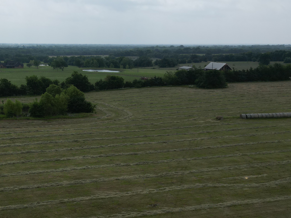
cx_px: 50
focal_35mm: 46
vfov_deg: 31.5
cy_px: 100
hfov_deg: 39.3
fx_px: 387
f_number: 1.7
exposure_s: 1/4000
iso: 100
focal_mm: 6.72
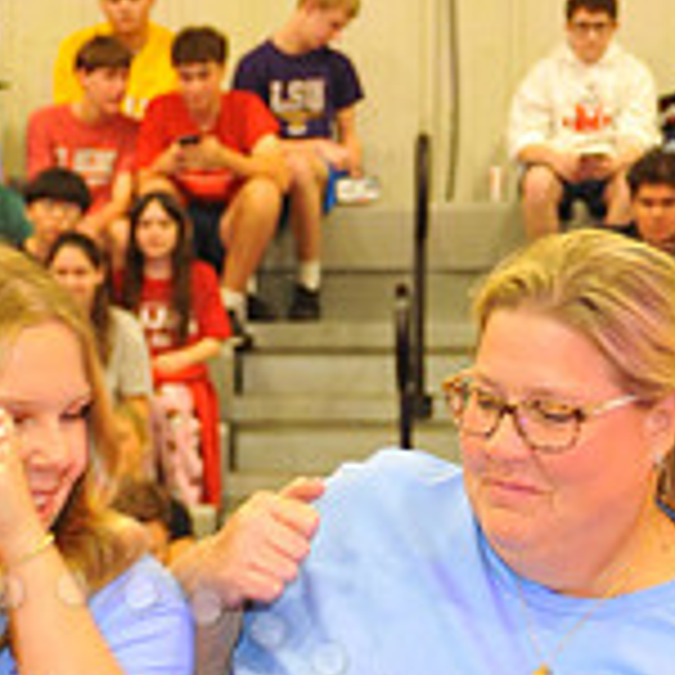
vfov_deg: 6.7
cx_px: 63
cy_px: 1112
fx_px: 5670
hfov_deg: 6.8
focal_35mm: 257
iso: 2000
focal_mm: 78
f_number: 6.3
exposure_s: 1/50
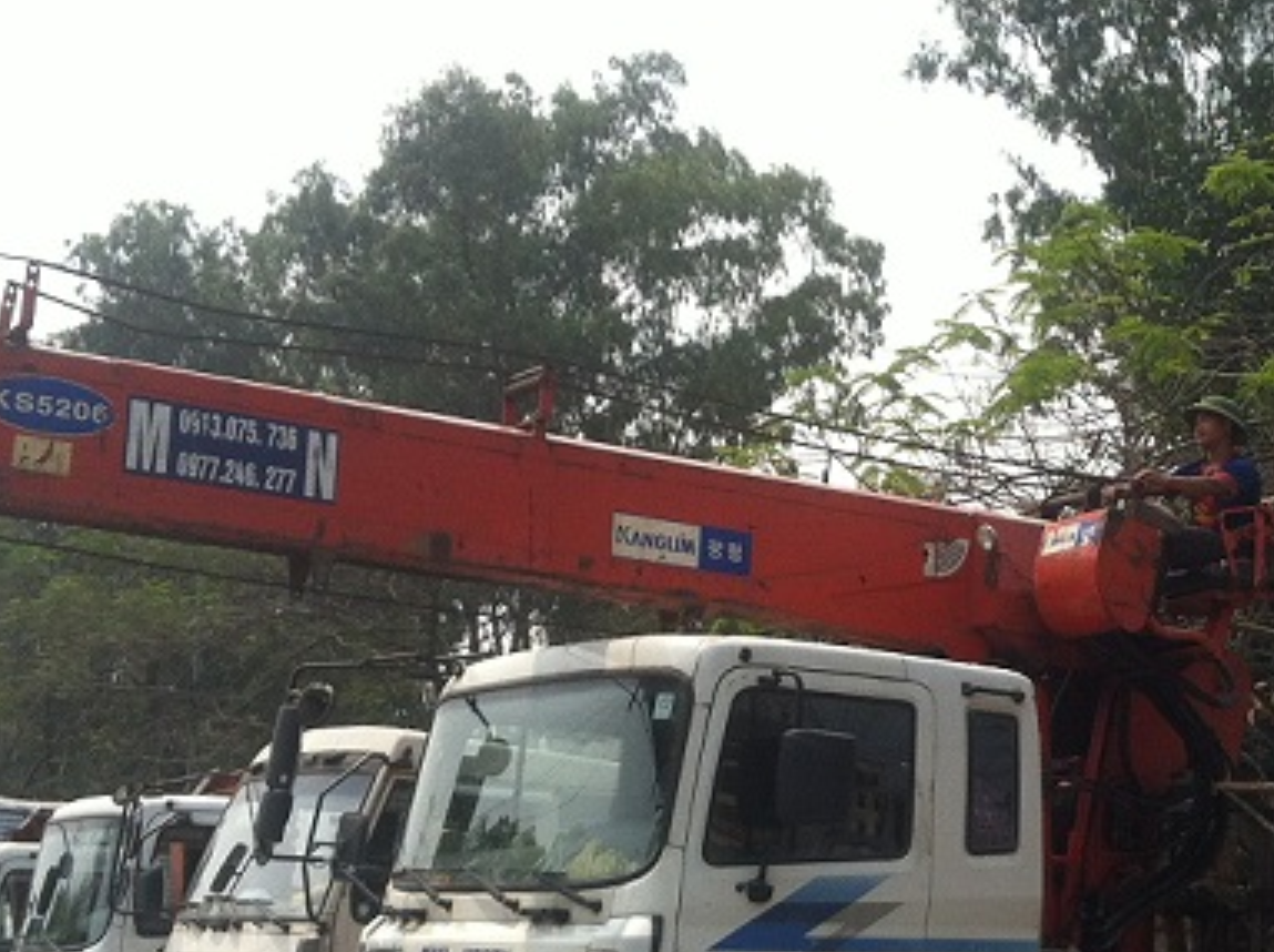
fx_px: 3050
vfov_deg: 17.7
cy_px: 669
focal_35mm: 83
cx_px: 951
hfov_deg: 23.4
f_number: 2.8
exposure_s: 1/1257
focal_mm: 3.85
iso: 80
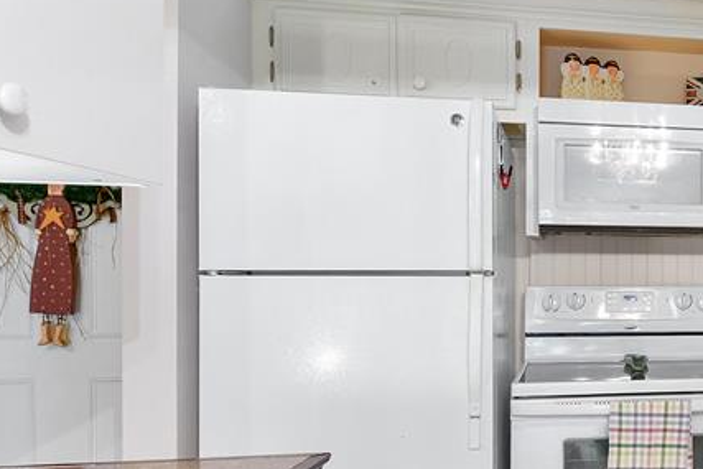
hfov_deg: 43.3
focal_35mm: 36
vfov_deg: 36.8
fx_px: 703
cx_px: 743
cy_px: 276
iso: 800
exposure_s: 1/10
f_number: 7.1
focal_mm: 10
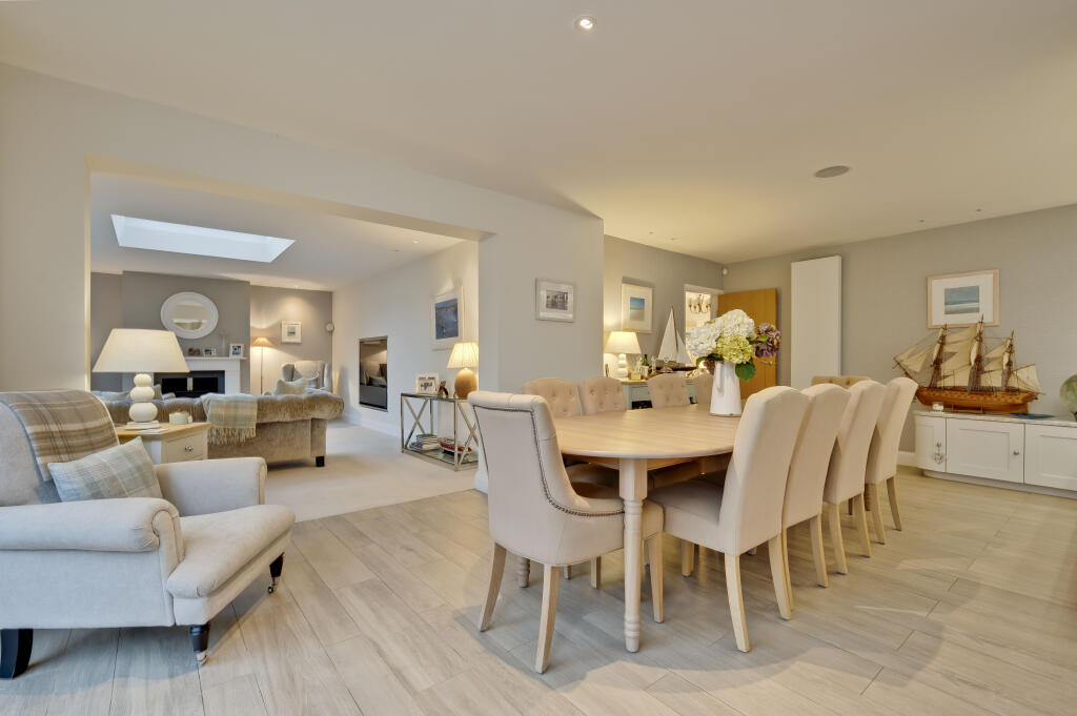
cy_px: 358
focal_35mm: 16
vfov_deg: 73.7
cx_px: 538
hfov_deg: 96.8
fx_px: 478
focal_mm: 16
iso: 400
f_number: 9
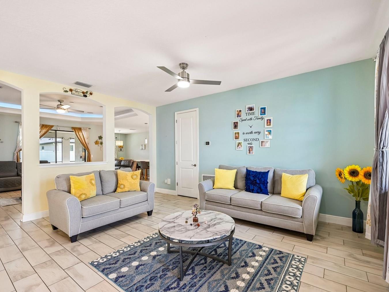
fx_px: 180
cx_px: 208
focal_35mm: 16
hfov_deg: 94.4
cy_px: 152
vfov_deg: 78.1
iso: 400
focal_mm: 14
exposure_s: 1/15
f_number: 8
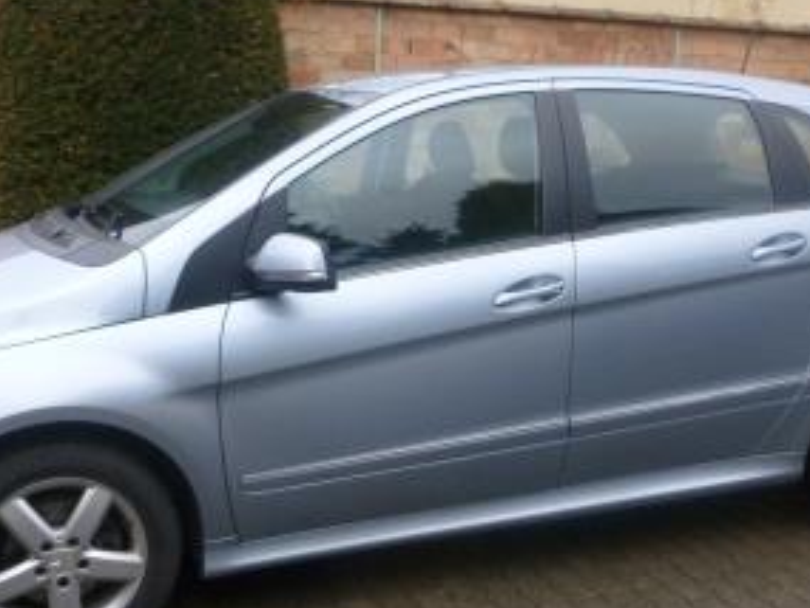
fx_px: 1030
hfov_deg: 42.8
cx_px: 352
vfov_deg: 32.8
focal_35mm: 44
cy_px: 259
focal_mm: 5
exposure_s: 1/60
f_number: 3.3
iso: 320
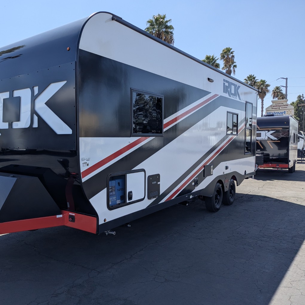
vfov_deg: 55.6
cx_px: 99
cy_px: 154
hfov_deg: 54.4
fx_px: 289
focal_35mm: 29
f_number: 1.85
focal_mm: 6.81
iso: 48
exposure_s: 1/1795
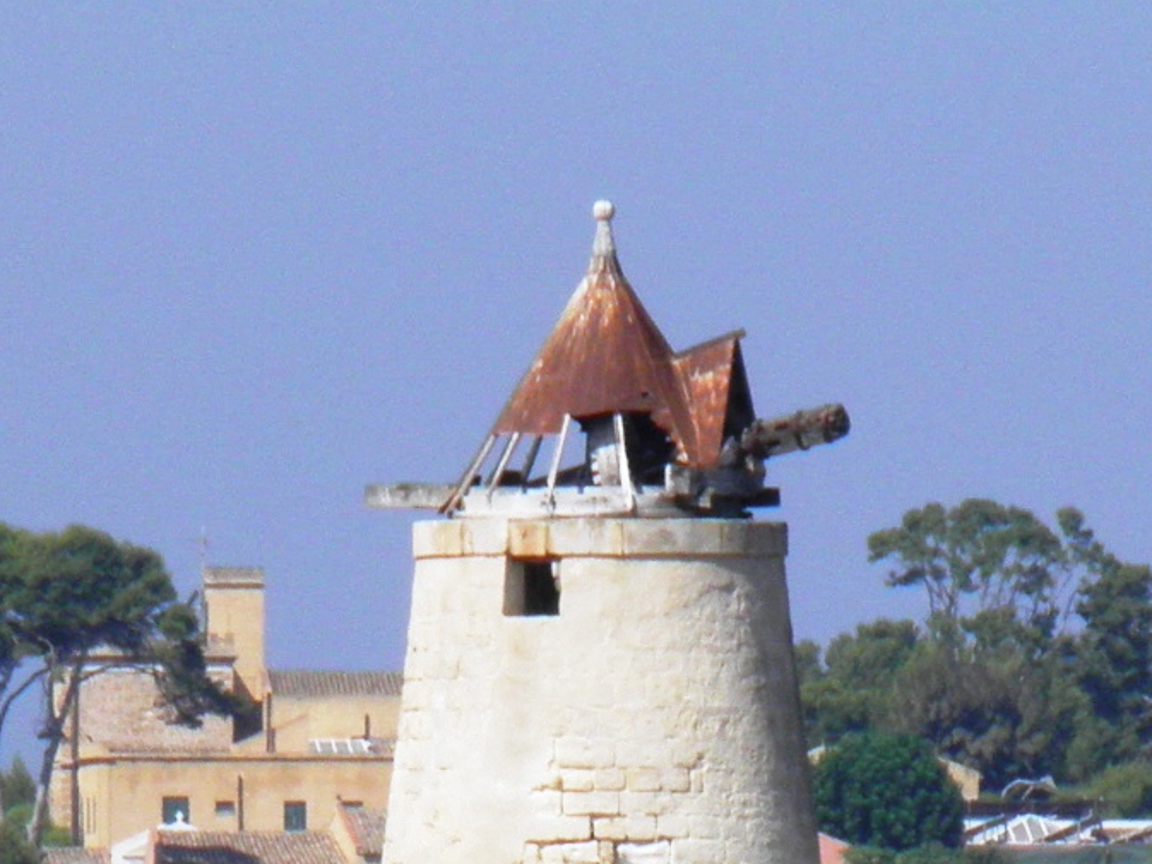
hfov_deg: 2.0
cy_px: 1622
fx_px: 32420
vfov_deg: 1.5
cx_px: 567
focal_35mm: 974
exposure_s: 1/800
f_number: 5.9
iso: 100
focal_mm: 46
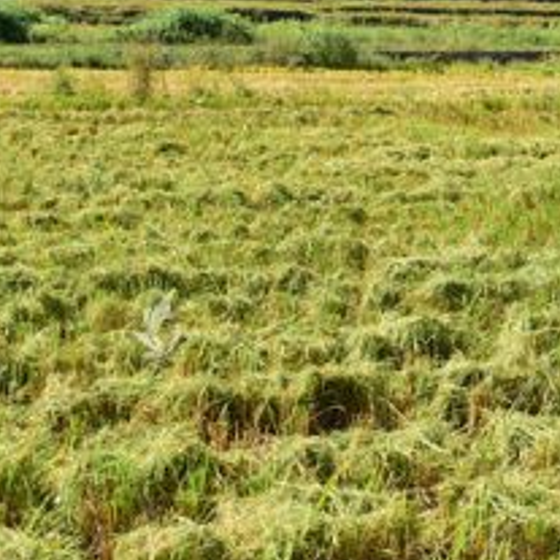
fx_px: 2160
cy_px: 322
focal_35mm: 118
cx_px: 974
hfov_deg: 13.4
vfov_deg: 14.8
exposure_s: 1/125
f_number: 8
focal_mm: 32
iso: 100
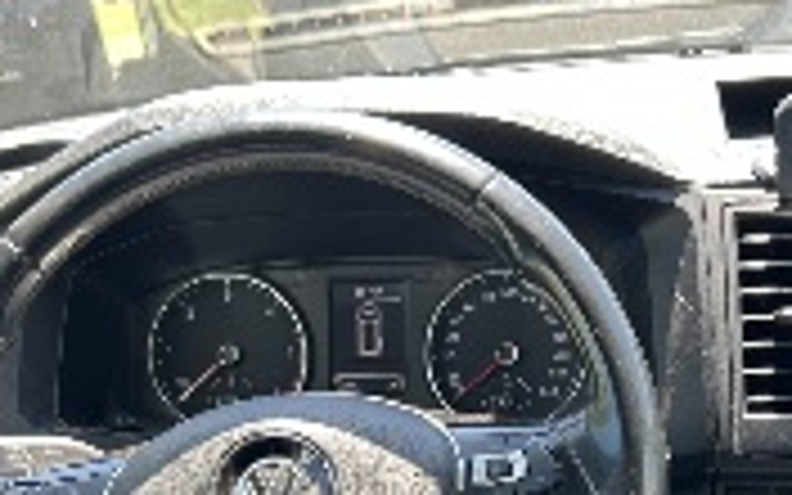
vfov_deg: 18.9
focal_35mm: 65
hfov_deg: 31.5
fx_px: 1403
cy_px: 603
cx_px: 464
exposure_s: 1/147
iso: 32
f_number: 1.5
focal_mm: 5.7
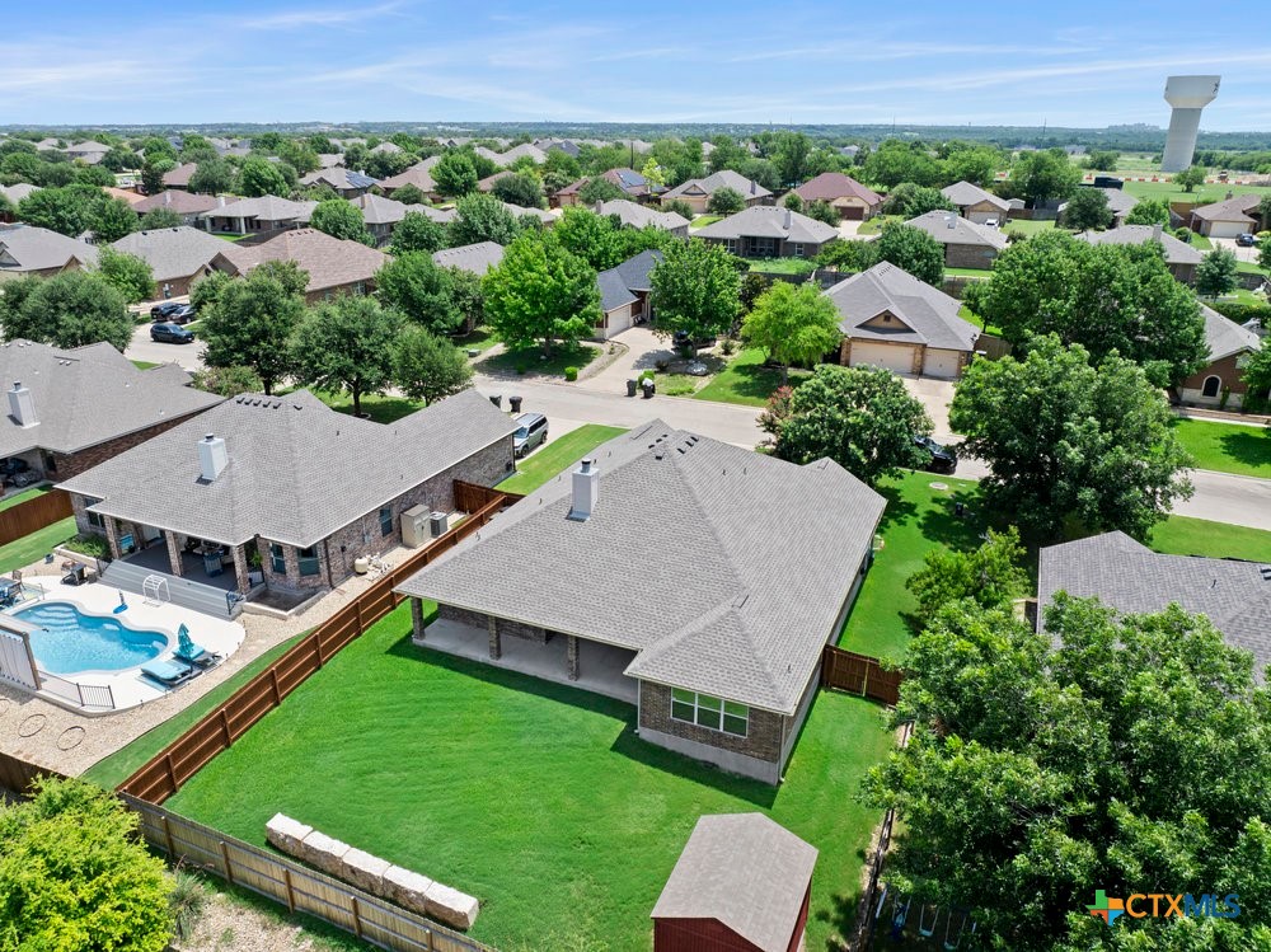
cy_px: 476
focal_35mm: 24
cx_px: 636
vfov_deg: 56.8
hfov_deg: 71.6
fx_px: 881
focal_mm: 12.29
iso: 130
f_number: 2.8
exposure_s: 1/1250
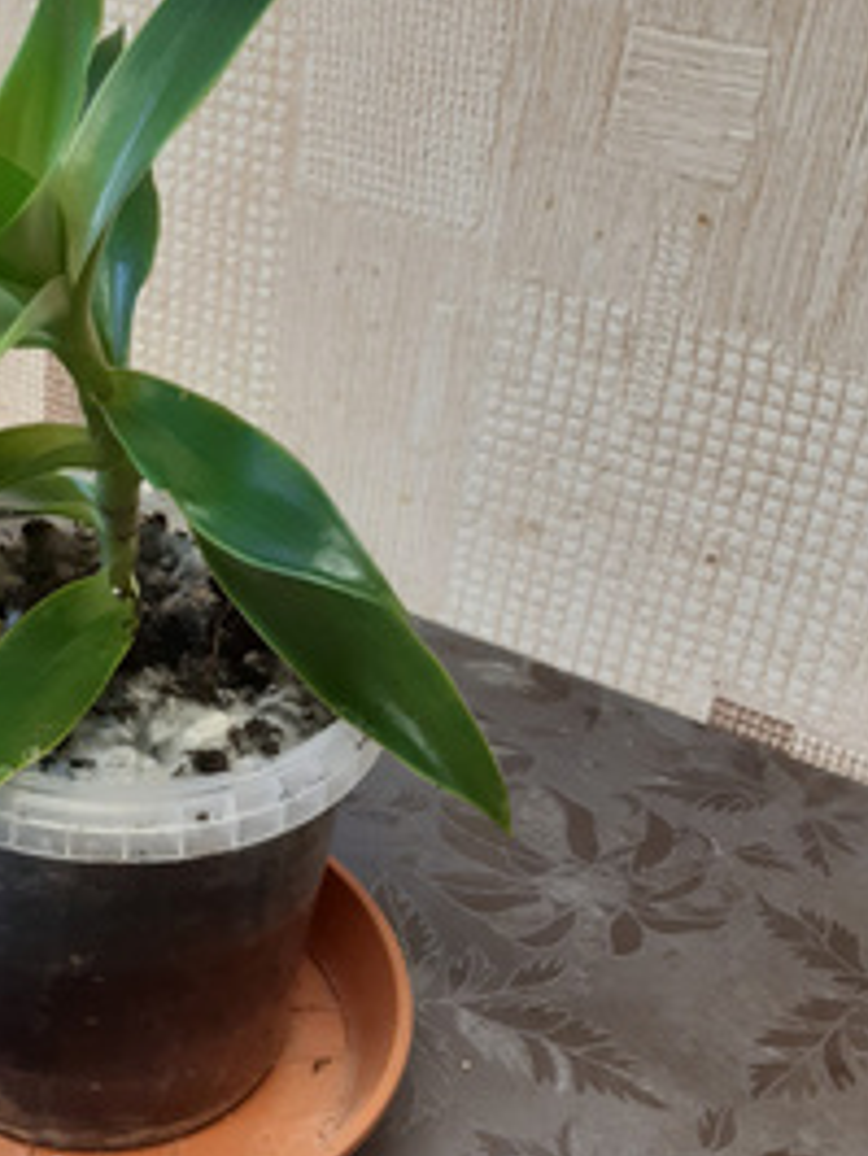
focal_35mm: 49
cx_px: 85
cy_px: 550
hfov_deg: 28.5
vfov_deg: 38.9
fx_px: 1637
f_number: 1.7
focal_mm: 3.92
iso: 125
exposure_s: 1/50
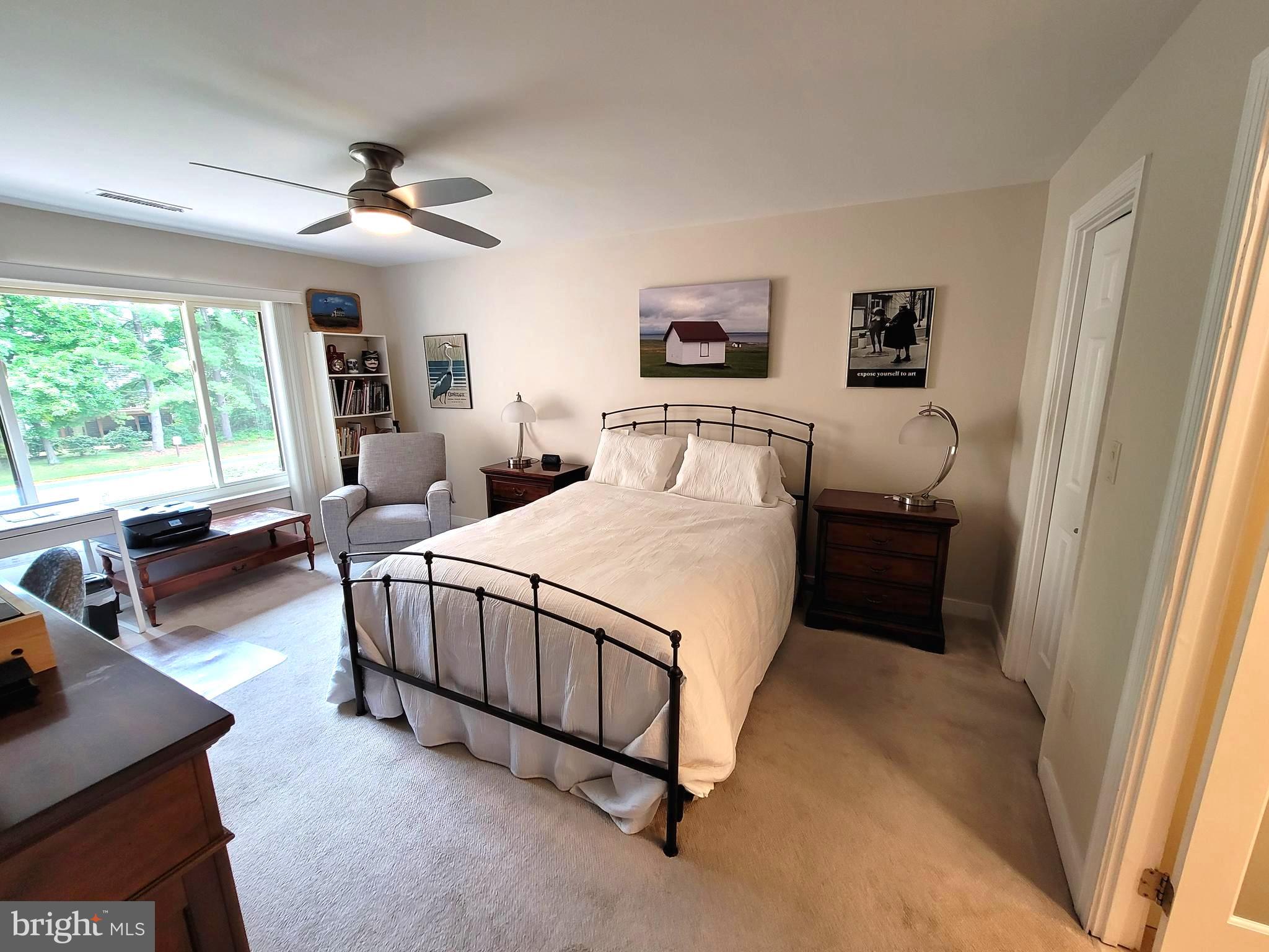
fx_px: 477
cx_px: 634
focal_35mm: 13
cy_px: 476
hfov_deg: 106.2
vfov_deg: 89.9
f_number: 2.2
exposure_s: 1/60
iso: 160
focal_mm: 2.2
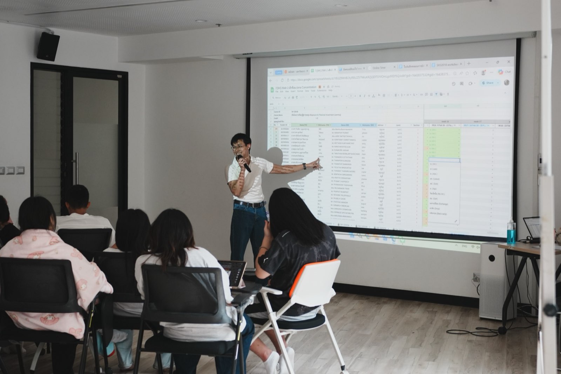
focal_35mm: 60
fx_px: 935
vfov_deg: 22.6
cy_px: 187
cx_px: 280
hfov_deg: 33.4
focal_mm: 40
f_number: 2.8
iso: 640
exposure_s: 1/250
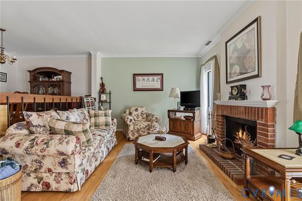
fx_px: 134
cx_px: 151
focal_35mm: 16
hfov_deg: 96.7
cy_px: 100
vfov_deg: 73.8
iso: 800
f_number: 8
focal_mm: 16
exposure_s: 5
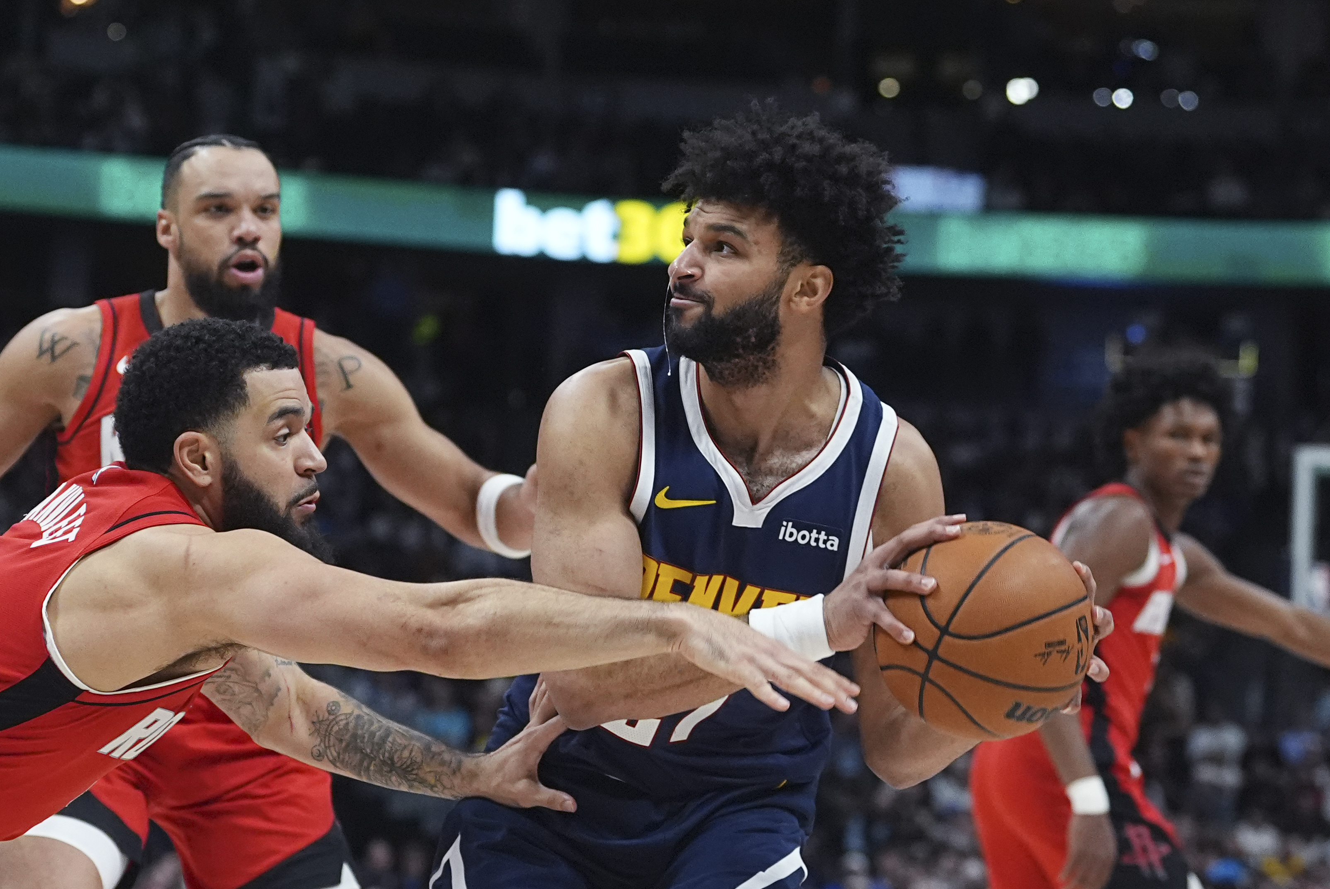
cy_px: 538
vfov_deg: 10.6
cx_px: 531
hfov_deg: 15.9
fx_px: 4770
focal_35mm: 129
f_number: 3.2
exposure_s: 1/2000
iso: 4000
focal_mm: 70
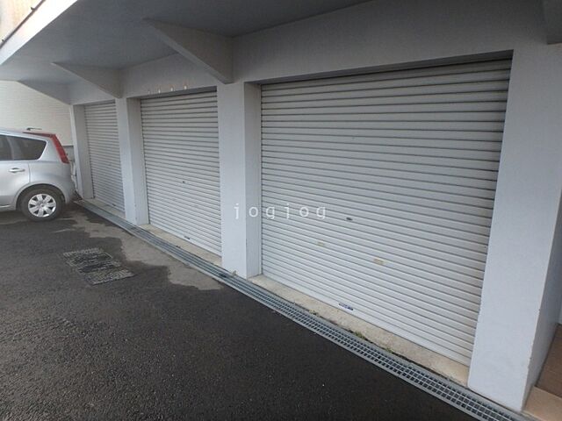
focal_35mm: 21
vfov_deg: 63.4
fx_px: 341
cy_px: 210
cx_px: 281
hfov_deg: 79.0
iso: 200
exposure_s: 1/40
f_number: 3.5
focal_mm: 3.7
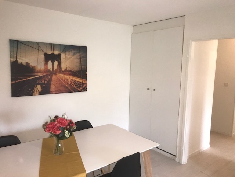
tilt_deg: -5.4
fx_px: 190
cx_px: 118
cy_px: 88
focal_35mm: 28
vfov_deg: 49.7
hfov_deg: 63.4
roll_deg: -1.1
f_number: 1.8
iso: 64
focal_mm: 3.99
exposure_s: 1/33
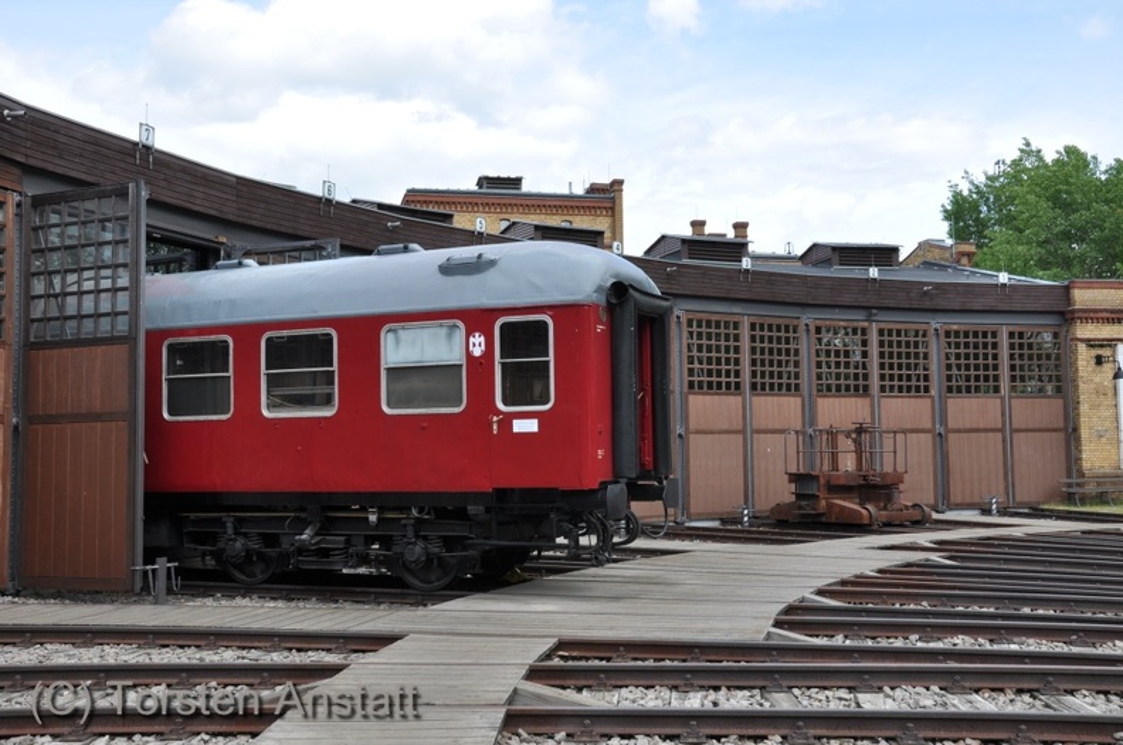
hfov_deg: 51.4
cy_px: 372
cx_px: 562
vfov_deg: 35.4
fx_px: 1168
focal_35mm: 38
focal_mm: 25
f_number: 11
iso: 200
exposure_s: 1/125
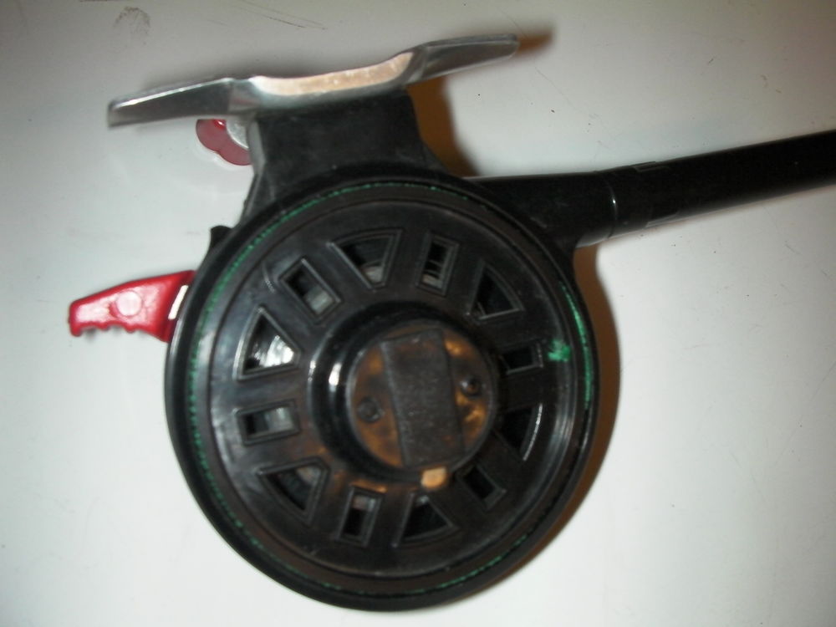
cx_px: 418
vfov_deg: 37.7
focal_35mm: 38
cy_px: 314
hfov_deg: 49.0
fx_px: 918
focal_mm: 6.3
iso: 200
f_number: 5.6
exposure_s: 1/30
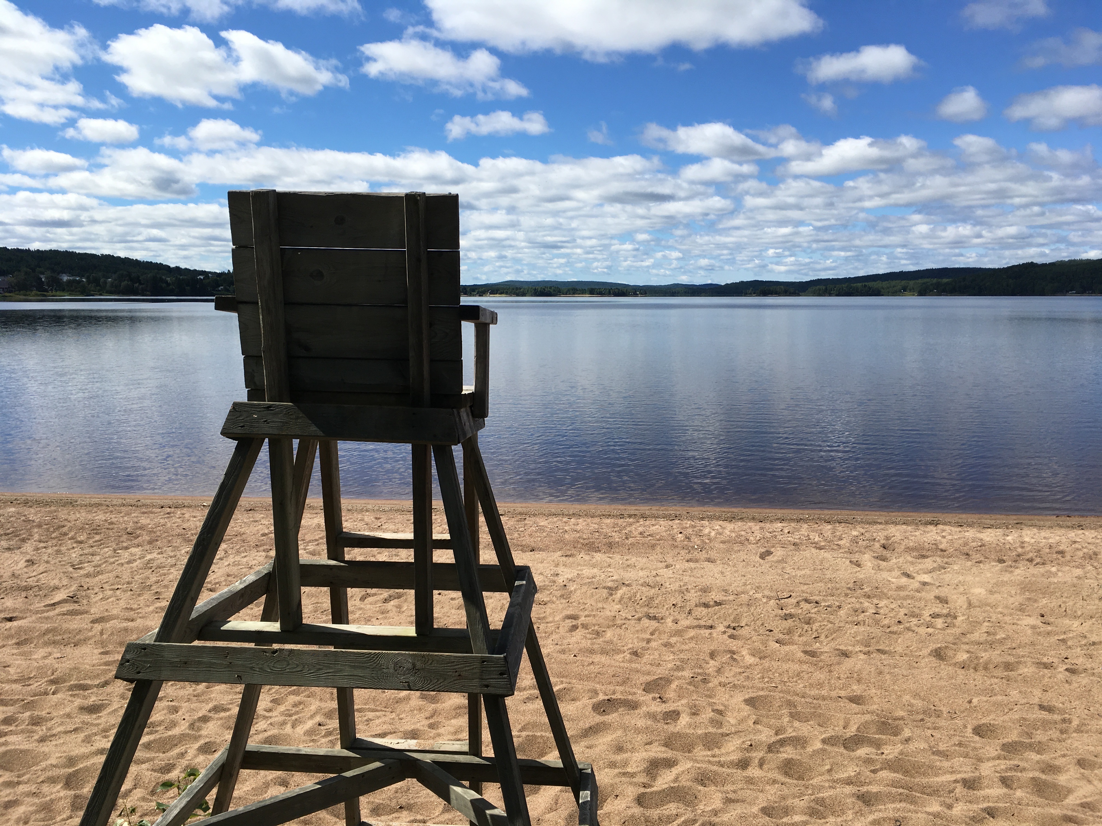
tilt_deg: -8.0
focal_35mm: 29
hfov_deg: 61.7
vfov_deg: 48.2
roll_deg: +0.2
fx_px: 923
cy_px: 413
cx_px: 551
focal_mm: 4.15
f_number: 2.2
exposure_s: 1/2331
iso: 25
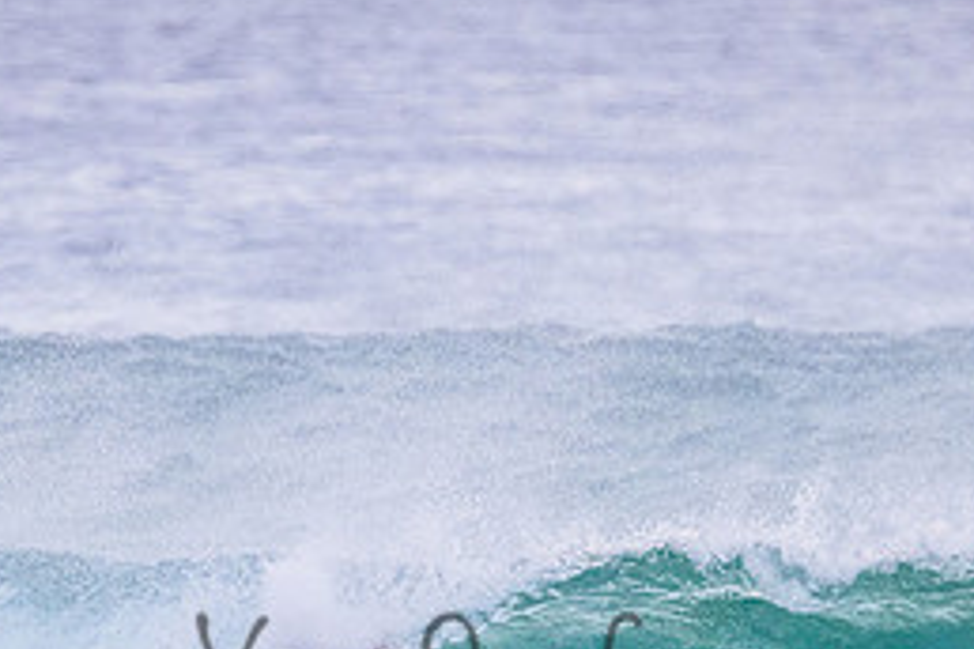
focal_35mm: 1801
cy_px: 640
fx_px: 48723
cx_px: 585
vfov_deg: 0.8
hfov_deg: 1.1
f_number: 11
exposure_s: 1/320
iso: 9000
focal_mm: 800
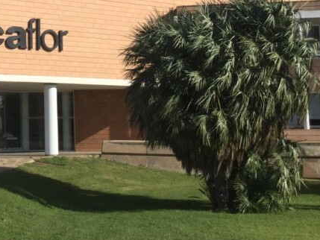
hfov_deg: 24.9
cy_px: 24
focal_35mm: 74
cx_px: -9
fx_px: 684
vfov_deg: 19.5
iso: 25
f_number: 2.4
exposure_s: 1/1664
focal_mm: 3.3
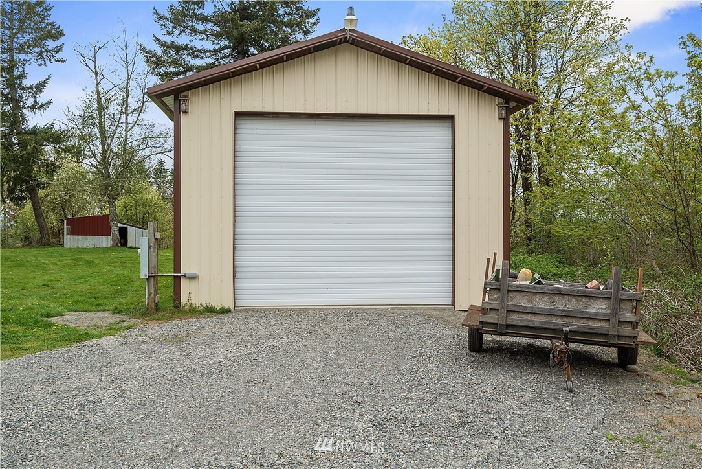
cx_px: 351
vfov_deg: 40.0
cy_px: 234
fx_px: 644
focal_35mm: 33
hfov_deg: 57.2
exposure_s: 1/160
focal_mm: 33
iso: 100
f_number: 5.6
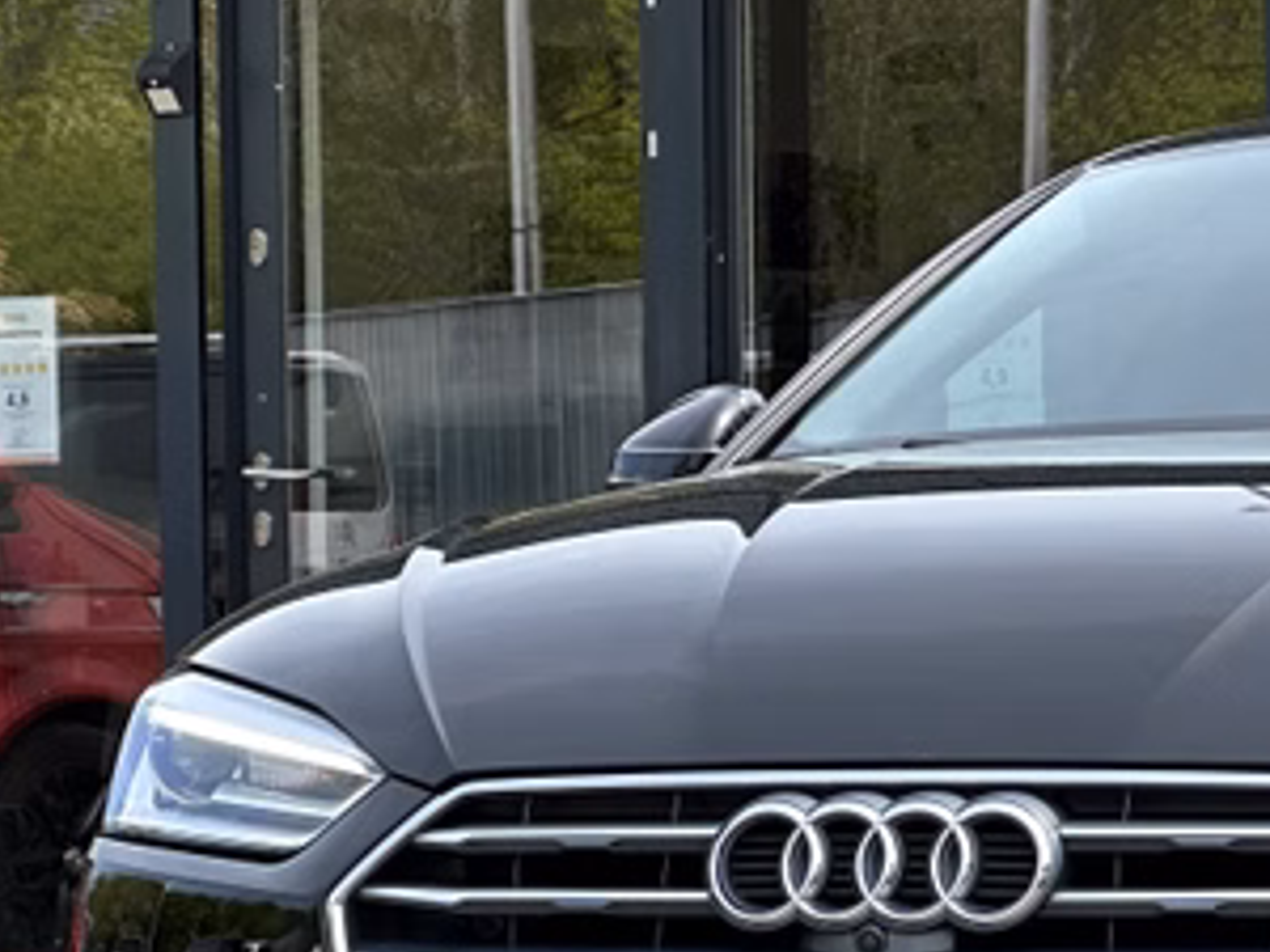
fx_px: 7521
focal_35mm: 205
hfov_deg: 9.6
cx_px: 1384
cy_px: 889
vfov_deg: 7.2
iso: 32
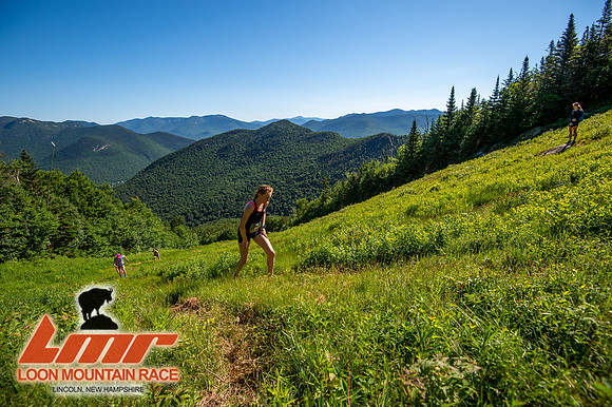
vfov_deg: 73.7
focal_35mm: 16
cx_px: 306
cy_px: 204
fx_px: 272
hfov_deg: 96.8
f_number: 5
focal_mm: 16
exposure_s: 1/640
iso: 100
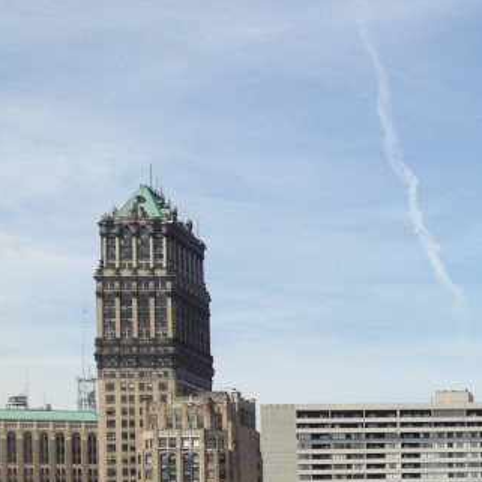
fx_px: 1465
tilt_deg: -1.8
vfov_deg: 17.9
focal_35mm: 93
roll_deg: +1.1
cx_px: 764
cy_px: 548
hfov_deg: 16.6
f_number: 2.4
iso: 50
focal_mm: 4.12
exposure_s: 1/1869
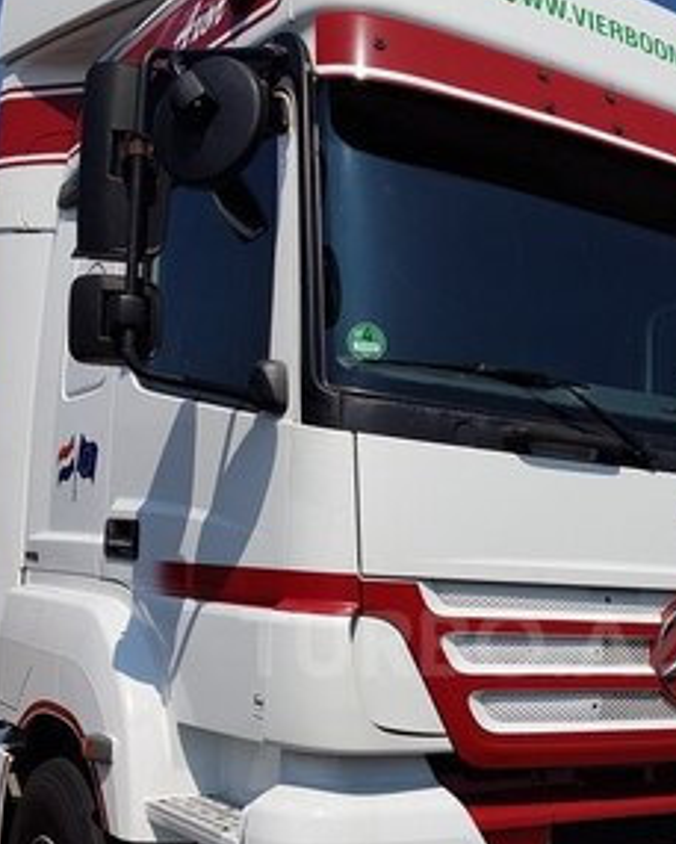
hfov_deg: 33.8
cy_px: 643
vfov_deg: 40.7
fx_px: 1100
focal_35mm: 44
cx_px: 466
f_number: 1.7
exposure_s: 1/4656
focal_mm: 4.2
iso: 40
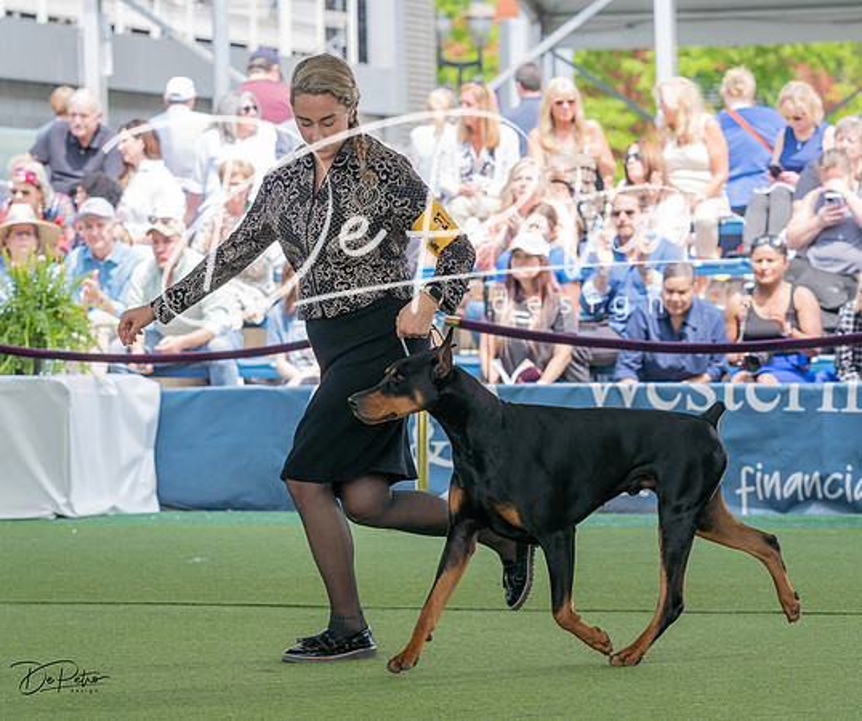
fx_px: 3745
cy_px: 309
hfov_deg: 13.1
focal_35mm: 144
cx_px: 415
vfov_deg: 11.0
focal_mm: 97
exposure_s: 1/800
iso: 400
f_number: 4.5
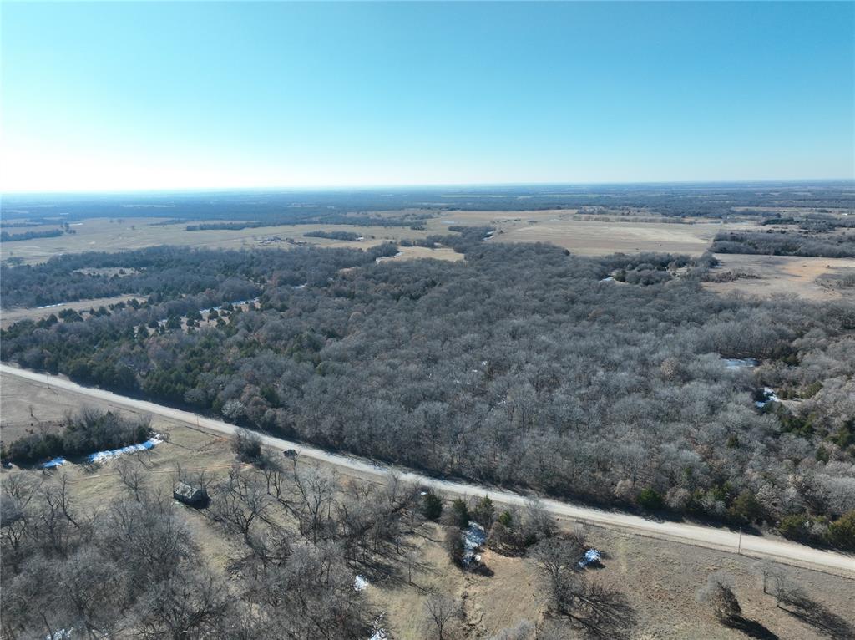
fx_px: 592
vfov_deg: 56.7
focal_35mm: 24
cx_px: 428
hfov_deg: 71.6
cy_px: 320
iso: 100
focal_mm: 12.29
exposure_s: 1/120
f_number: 11
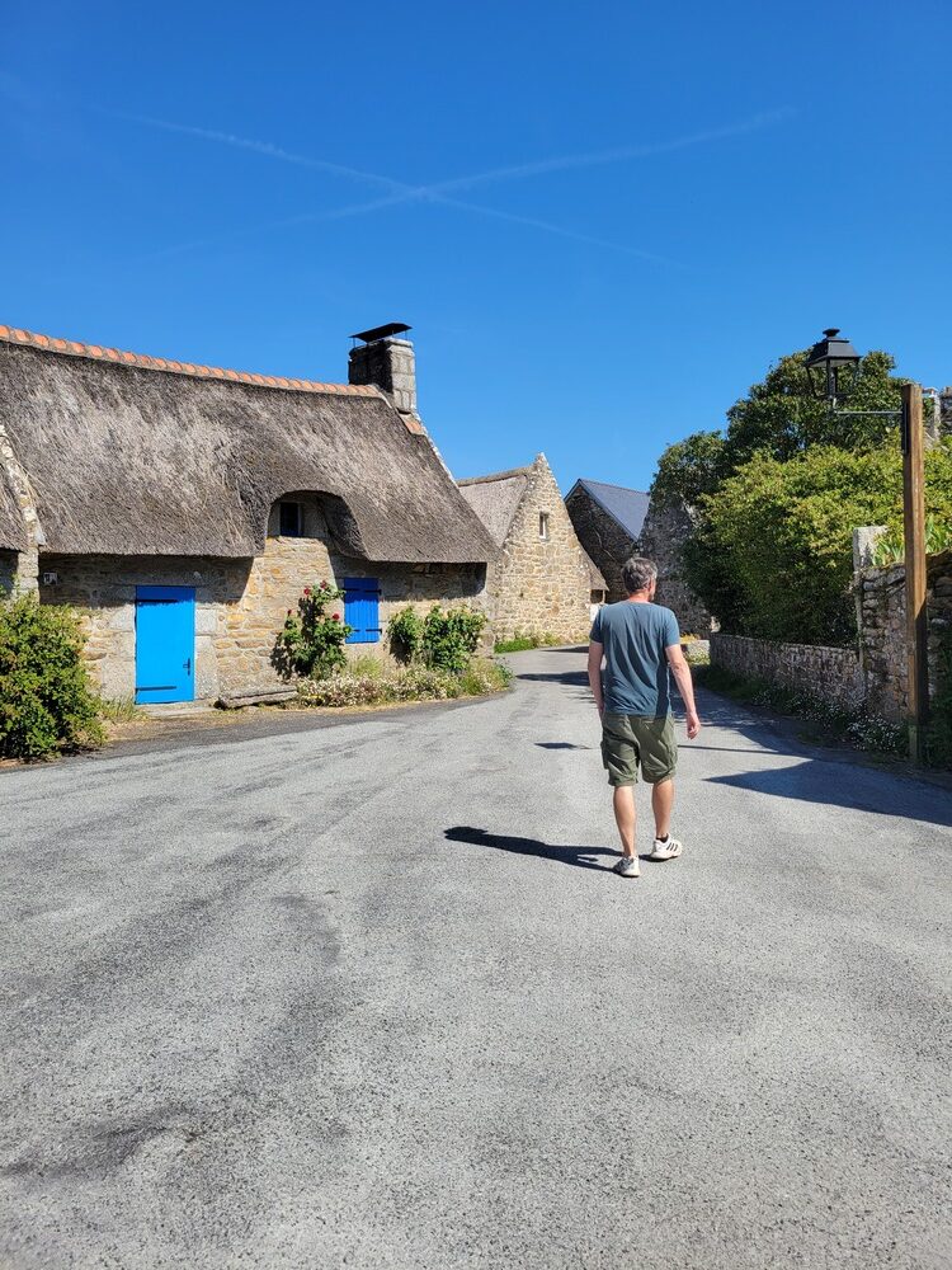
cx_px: 476
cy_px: 635
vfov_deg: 67.3
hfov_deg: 53.1
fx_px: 953
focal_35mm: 26
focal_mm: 5.4
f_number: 1.8
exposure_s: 1/2204
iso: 40
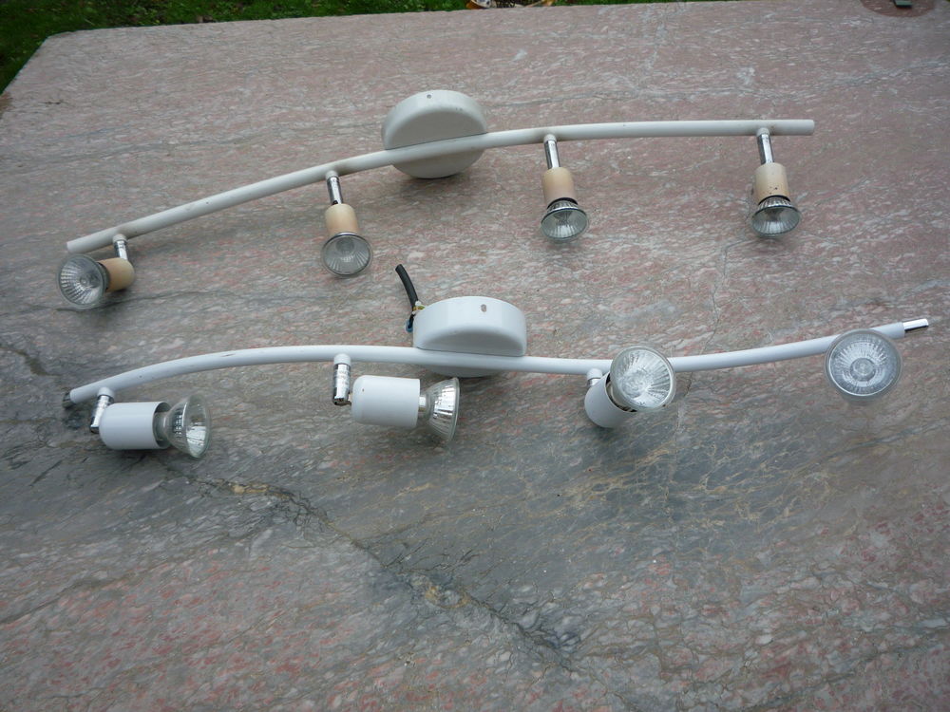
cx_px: 475
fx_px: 823
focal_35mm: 30
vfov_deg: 46.8
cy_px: 356
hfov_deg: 60.0
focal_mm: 5.2
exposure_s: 1/400
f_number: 4
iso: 100
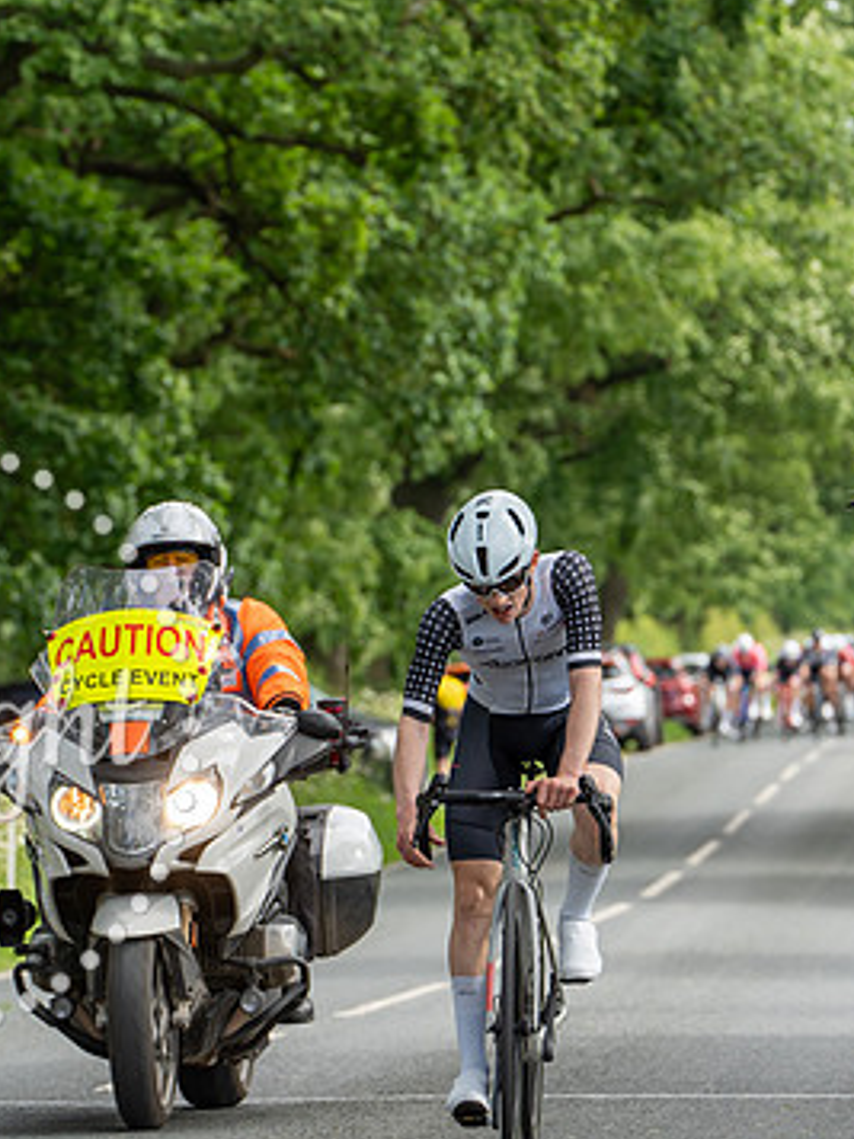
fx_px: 7993
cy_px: 568
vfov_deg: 8.1
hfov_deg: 6.1
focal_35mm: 243
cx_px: 397
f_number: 4.5
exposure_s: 1/160
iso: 100
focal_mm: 155
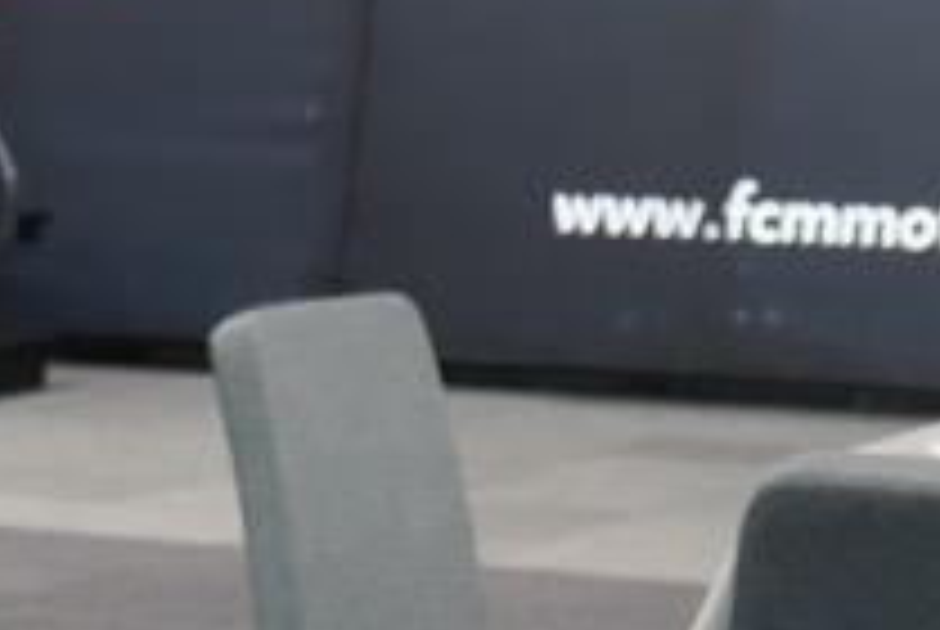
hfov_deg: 11.1
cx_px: -1061
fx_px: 4314
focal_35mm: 165
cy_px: 1798
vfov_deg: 7.5
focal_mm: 18
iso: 500
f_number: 2.8
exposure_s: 1/100
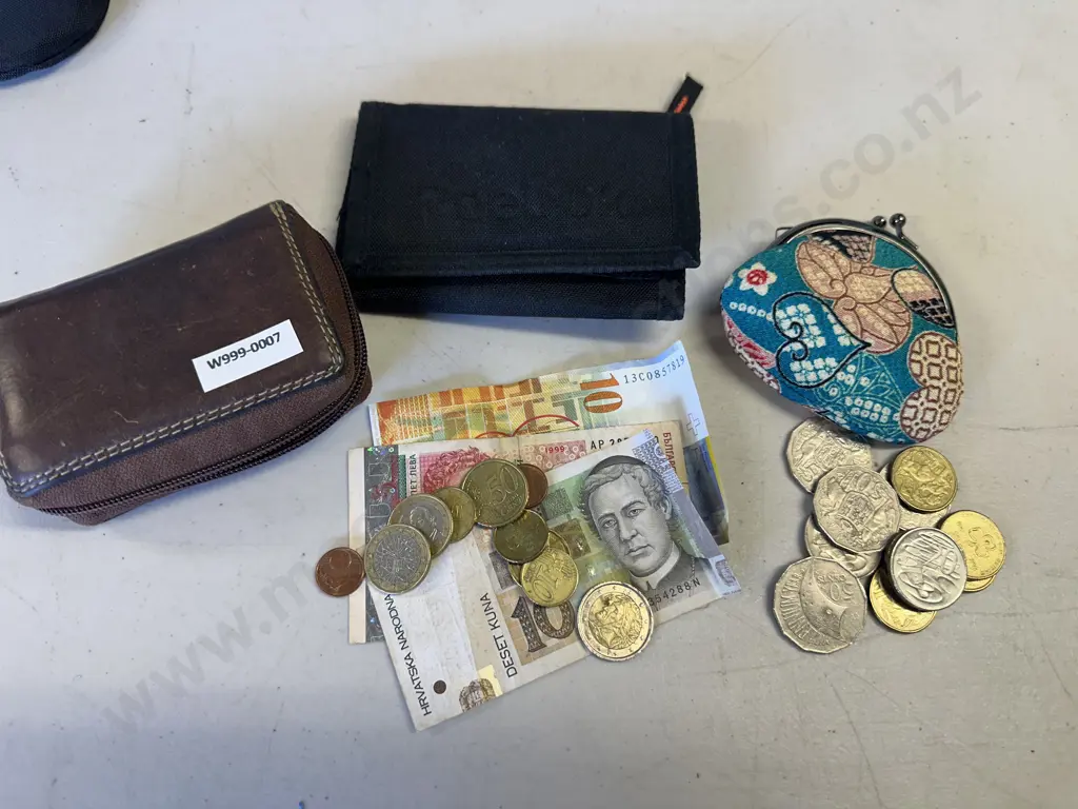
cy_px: 404
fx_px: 747
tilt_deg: -69.0
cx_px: 539
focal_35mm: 24
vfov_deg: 56.8
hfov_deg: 71.6
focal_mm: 6.86
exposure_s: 1/100
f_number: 1.78
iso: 100
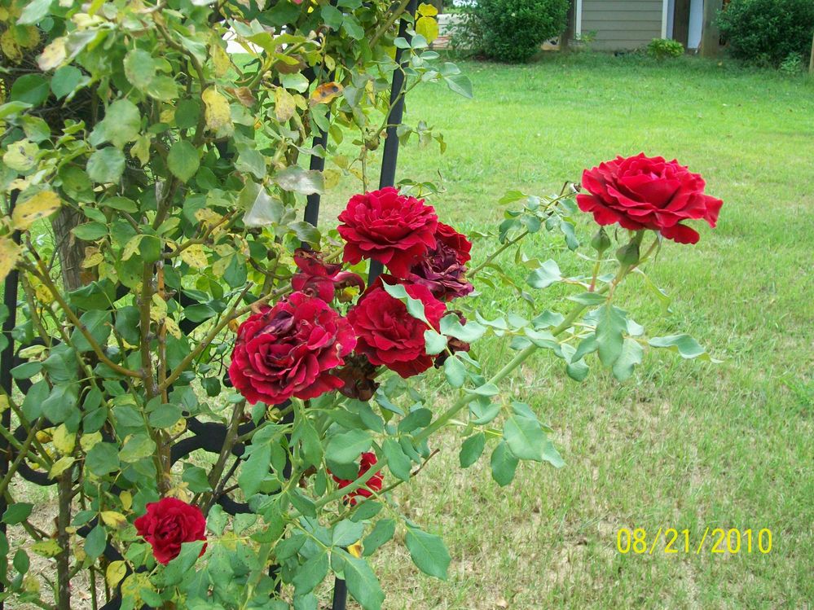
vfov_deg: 39.6
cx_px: 407
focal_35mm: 36
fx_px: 846
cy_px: 305
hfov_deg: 51.4
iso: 64
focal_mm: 6
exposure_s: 1/320
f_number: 2.7
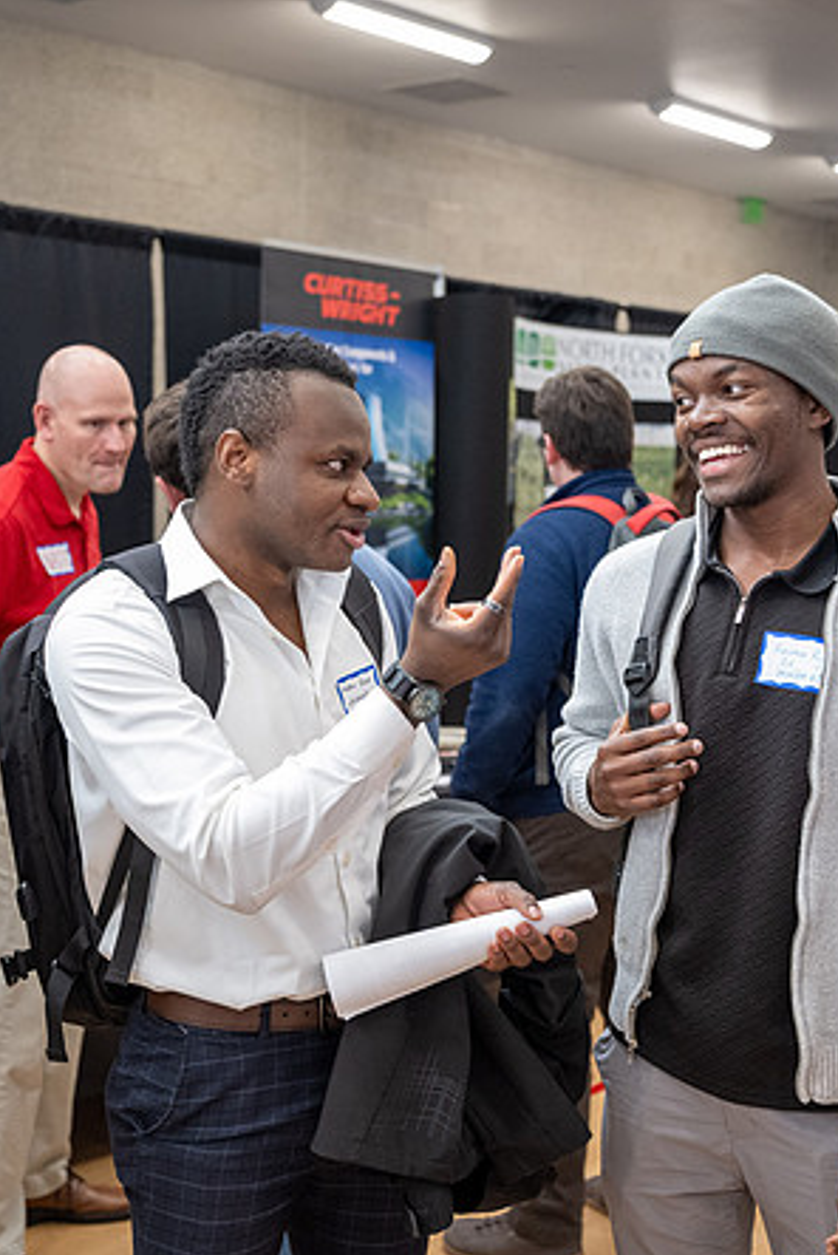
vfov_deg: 38.9
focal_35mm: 51
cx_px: 458
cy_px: 635
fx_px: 1778
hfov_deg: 26.5
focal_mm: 33.5
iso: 1600
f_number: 2.8
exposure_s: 1/250
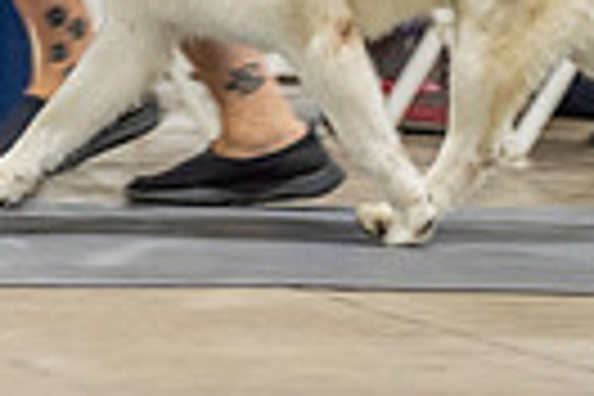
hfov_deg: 3.1
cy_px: -227
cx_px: -86
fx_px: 11021
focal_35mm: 668
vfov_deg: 2.1
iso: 2500
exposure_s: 1/200
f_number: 2.8
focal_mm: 152
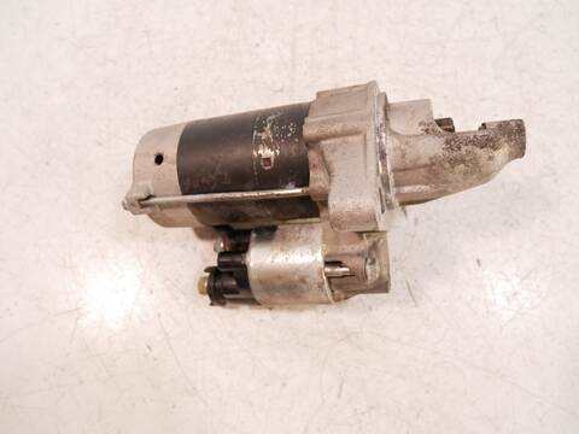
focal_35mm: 24
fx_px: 401
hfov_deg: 71.6
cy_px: 217
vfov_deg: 56.8
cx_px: 290
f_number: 3.5
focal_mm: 12
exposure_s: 1/125
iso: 1250
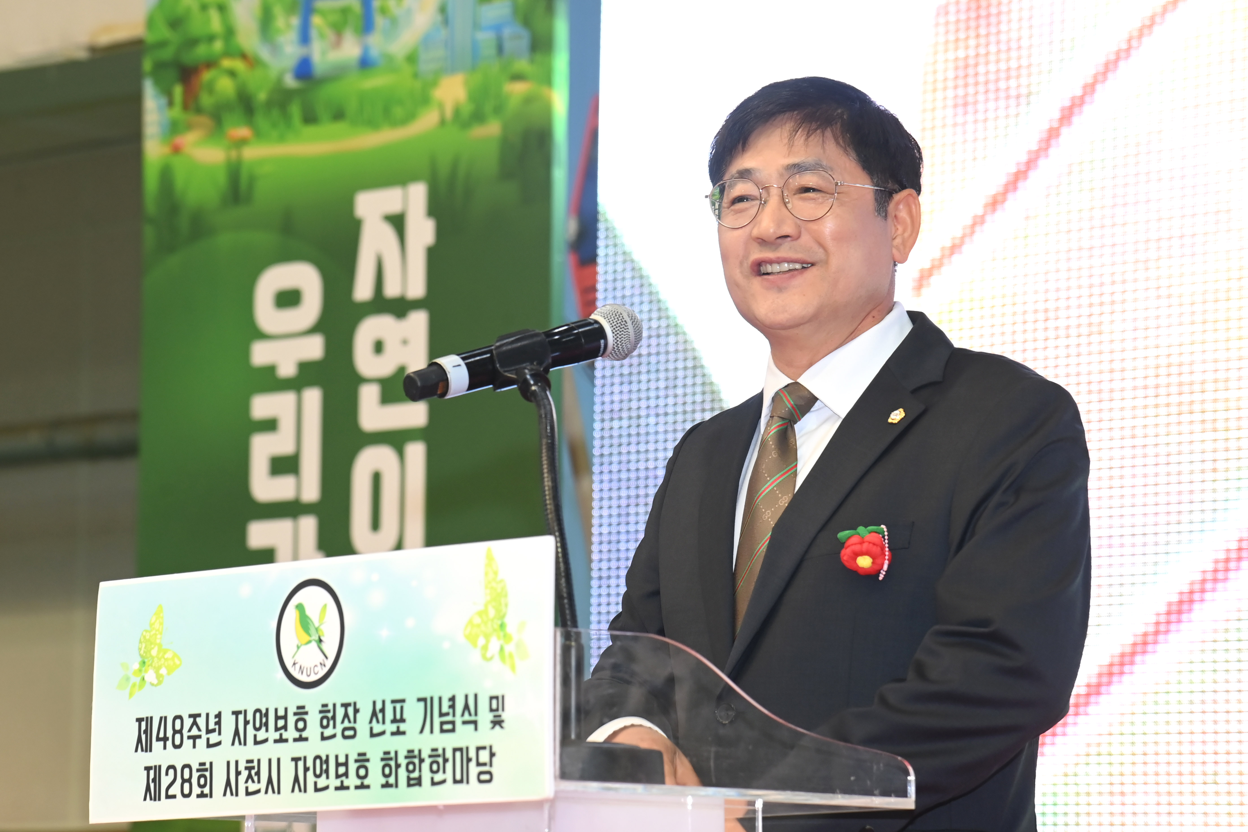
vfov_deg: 11.4
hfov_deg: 17.1
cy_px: 416
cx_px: 624
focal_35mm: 120
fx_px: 4160
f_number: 6.3
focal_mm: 120
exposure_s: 1/200
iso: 1250
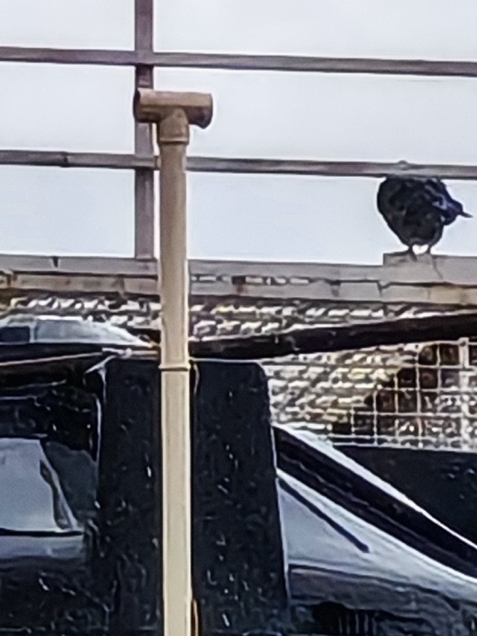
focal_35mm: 1197
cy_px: 46
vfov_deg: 1.7
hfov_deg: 1.2
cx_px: 305
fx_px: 21992
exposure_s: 1/770
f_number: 2.4
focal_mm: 8.67
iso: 50
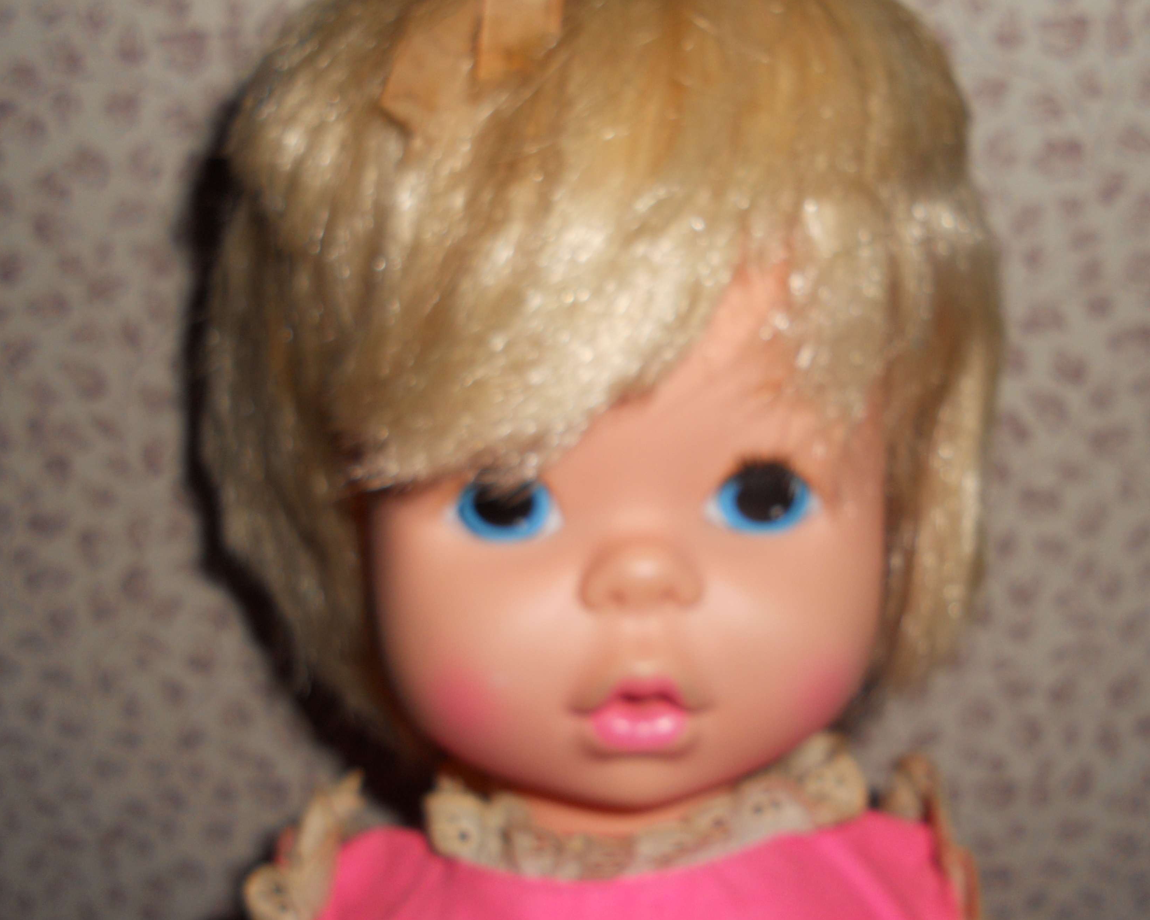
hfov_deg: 47.8
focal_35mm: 38
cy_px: 507
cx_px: 641
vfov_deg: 39.1
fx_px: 1293
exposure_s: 1/25
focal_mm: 5.8
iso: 80
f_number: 8.8
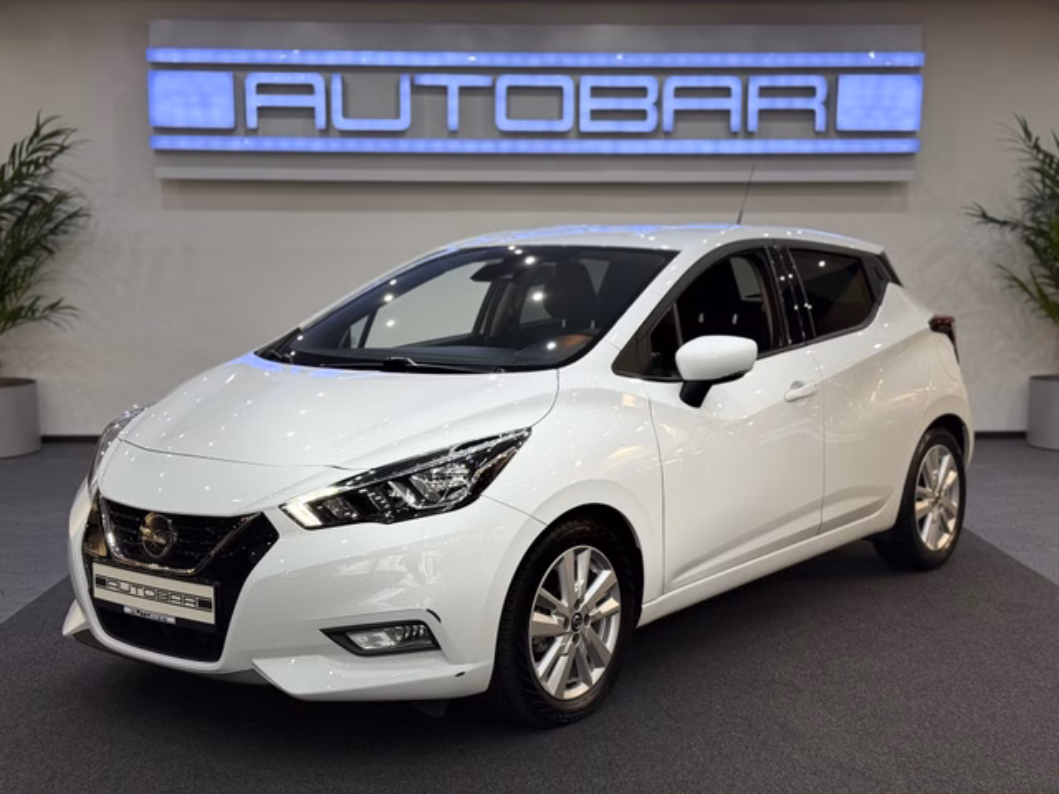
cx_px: 530
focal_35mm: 48
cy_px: 397
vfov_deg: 30.3
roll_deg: -0.3
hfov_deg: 39.7
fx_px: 1468
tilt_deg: -5.8
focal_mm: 6.76
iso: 125
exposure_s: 1/100
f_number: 1.78
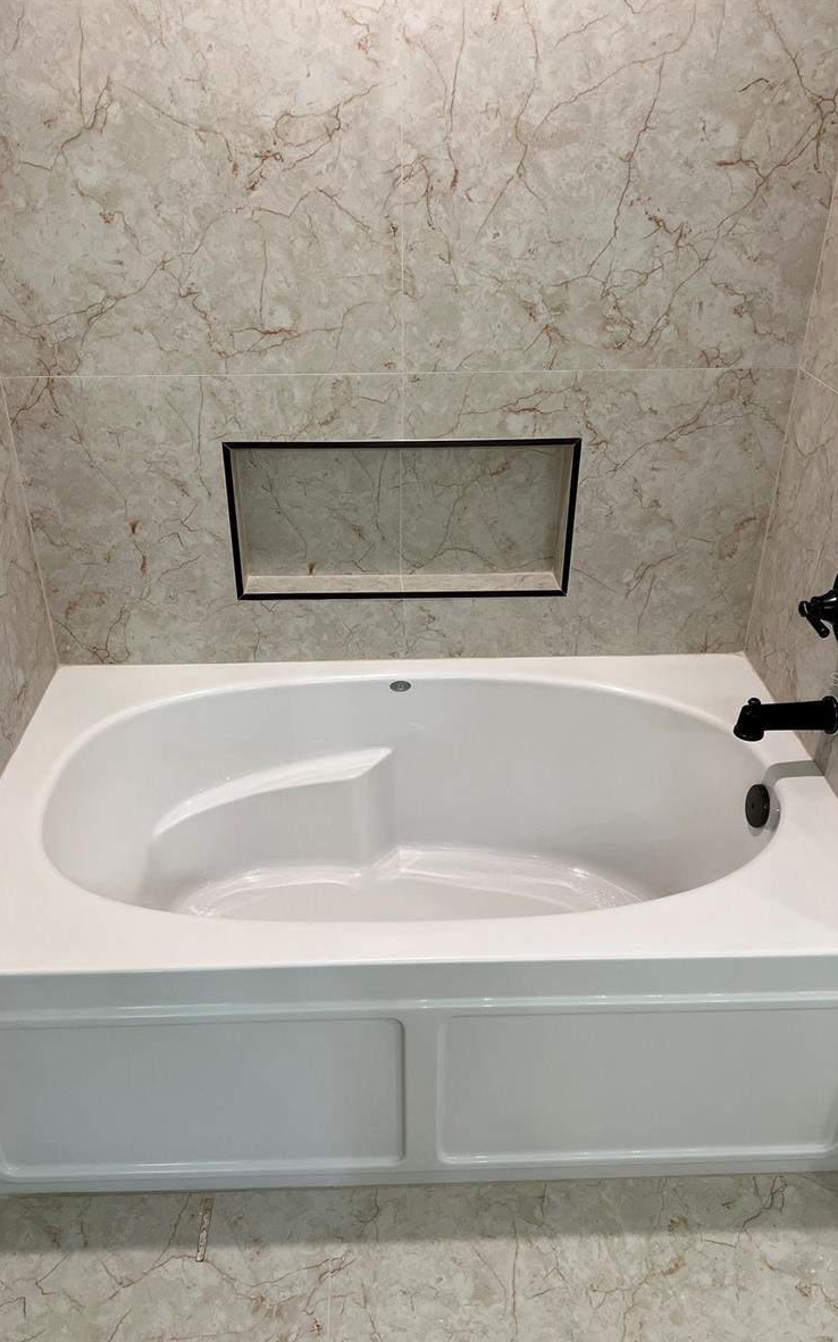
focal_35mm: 28
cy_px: 678
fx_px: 1023
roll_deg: +0.8
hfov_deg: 44.5
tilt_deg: -29.4
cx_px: 400
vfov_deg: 66.5
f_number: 1.5
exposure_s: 1/120
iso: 100
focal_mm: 5.7
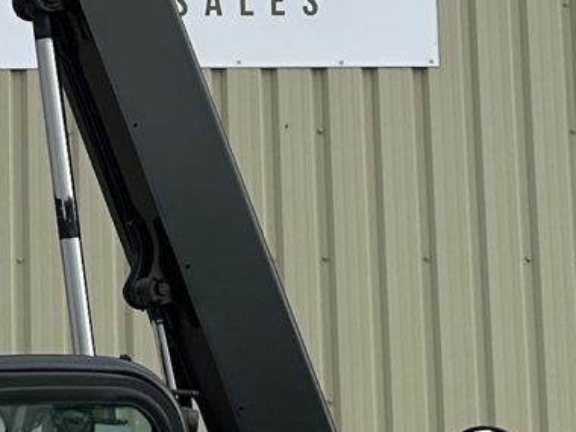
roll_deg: +0.4
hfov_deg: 11.2
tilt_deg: +12.8
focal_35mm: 175
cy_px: -35
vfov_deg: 8.4
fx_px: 2912
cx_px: -24
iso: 50
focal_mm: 5.7
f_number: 1.5
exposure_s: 1/5319
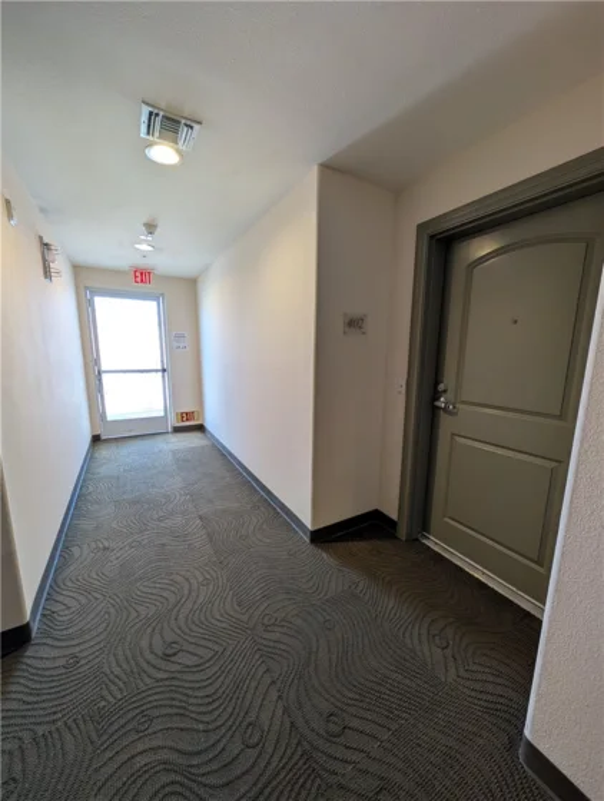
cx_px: 302
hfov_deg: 94.7
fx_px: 278
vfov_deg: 110.4
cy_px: 400
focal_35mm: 12
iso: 67
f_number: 1.7
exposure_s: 1/40
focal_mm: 2.02
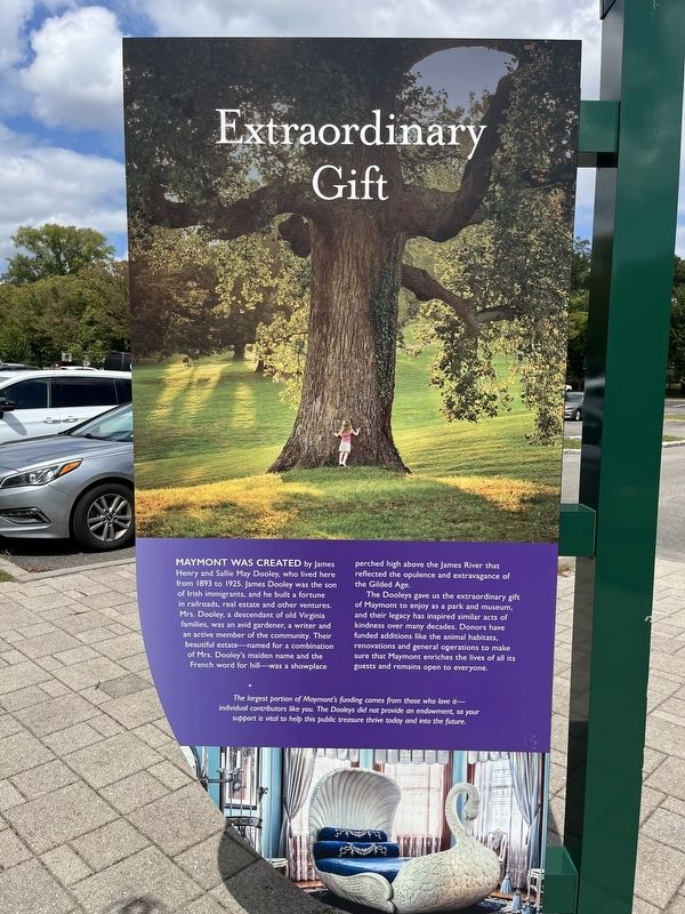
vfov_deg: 67.3
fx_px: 686
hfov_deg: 53.1
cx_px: 342
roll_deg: -1.1
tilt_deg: -7.4
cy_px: 457
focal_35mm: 26
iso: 50
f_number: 1.6
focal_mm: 5.1
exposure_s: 1/3745
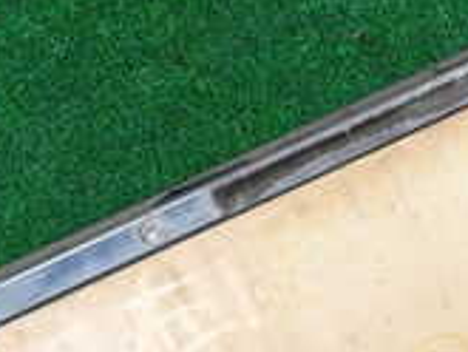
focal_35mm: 109
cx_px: 448
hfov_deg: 17.7
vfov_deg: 13.5
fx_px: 1475
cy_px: 290
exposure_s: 1/125
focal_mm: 5.4
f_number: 2.3
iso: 125
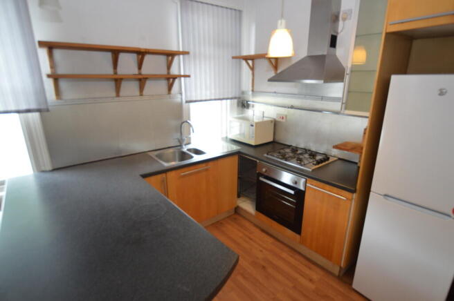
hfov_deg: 90.1
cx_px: 227
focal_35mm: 18
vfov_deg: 67.3
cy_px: 150
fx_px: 227
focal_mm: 12
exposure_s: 1/60
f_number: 3.5
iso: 800
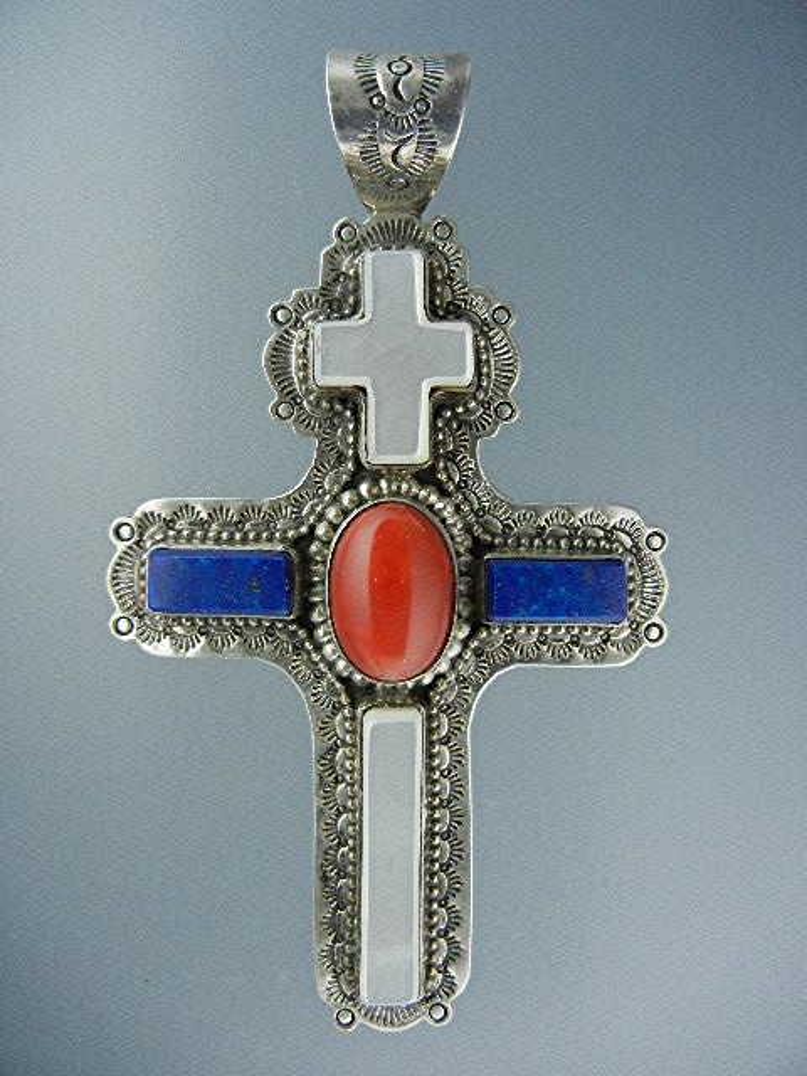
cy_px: 538
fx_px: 933
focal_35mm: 30
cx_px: 404
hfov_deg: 46.8
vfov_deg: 60.0
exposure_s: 1/46.3
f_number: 3.5
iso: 400
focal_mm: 5.4
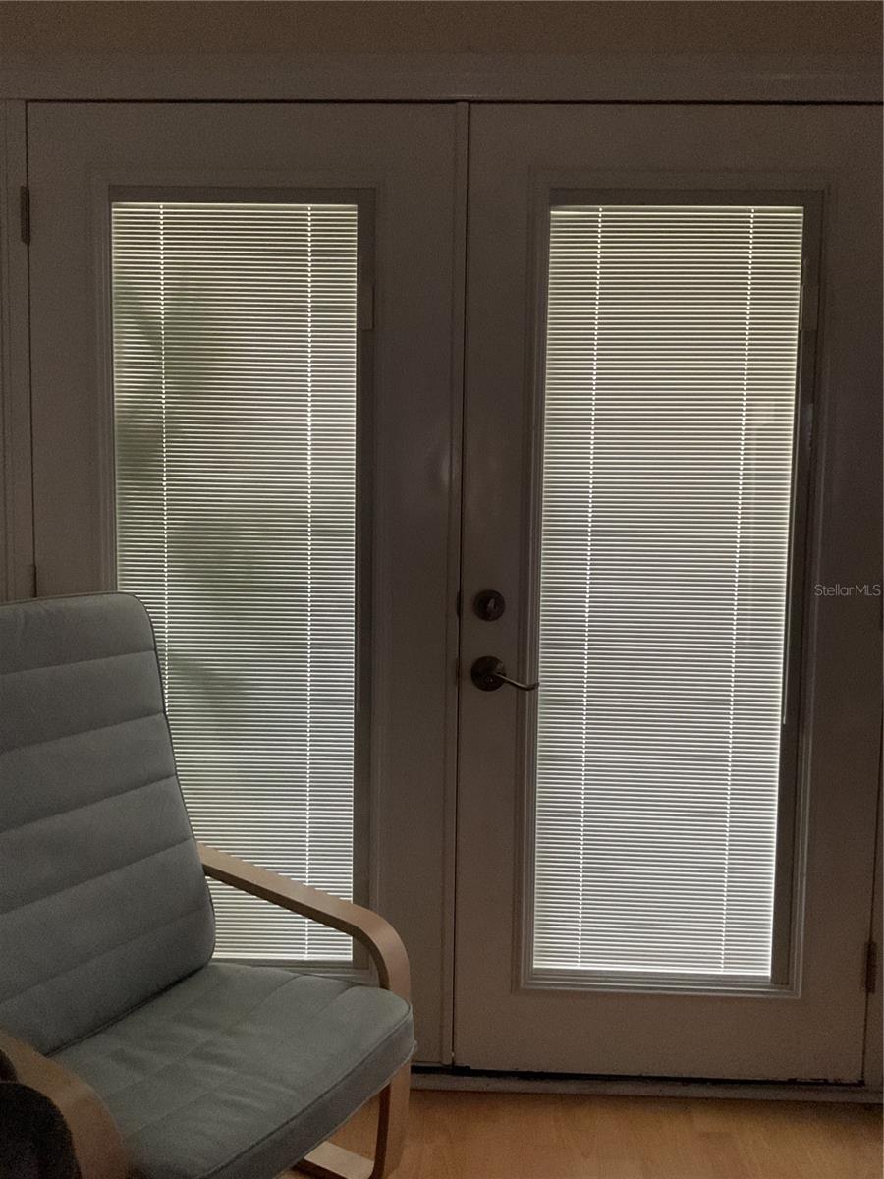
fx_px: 987
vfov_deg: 61.7
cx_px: 442
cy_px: 590
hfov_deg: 48.2
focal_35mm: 29
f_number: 1.8
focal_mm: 3
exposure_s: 1/30
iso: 500
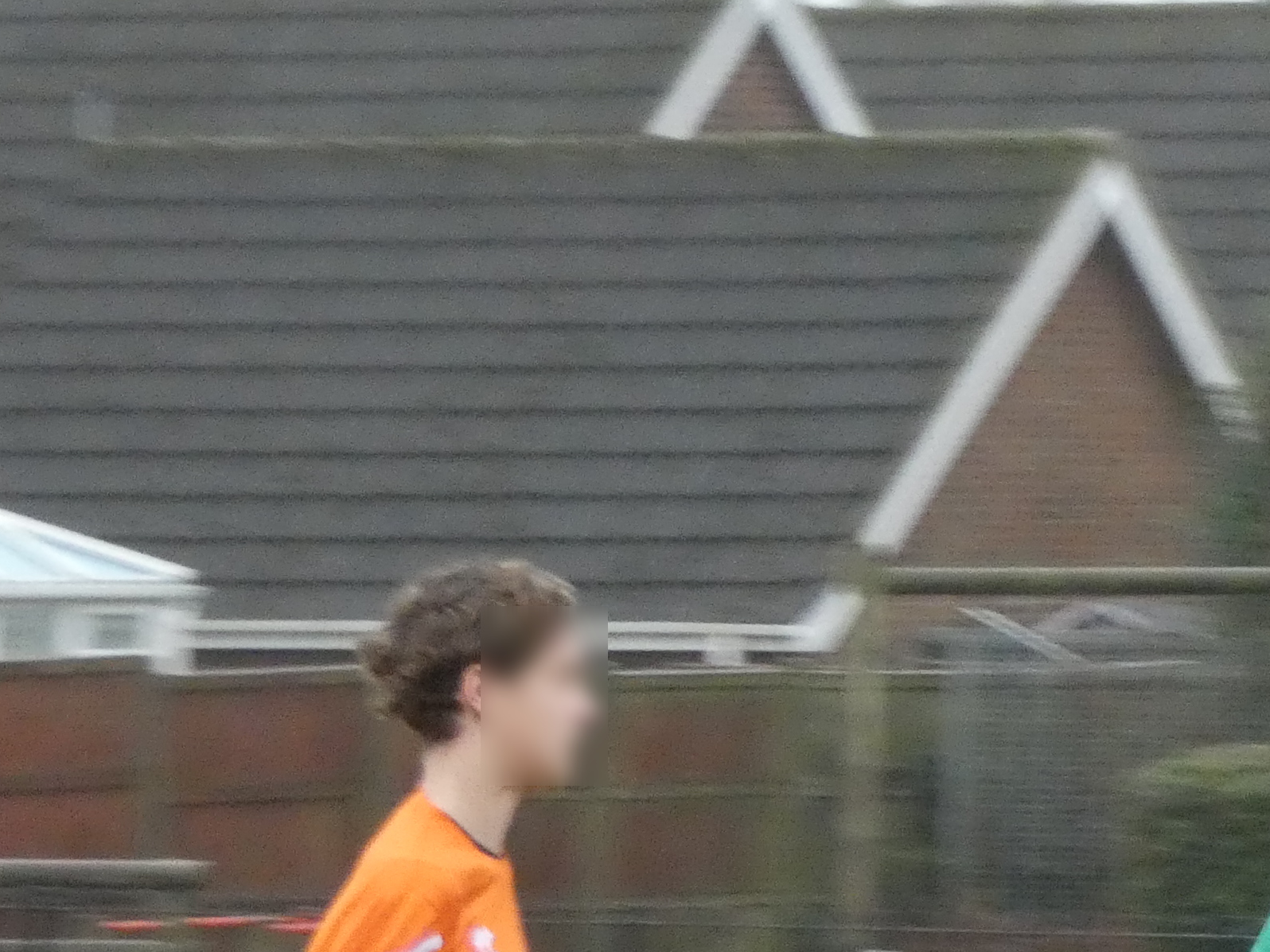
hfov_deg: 3.3
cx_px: 1732
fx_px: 21830
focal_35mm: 595
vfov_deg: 2.5
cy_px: 1405
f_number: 5.5
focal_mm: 34.8
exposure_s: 1/125
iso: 800
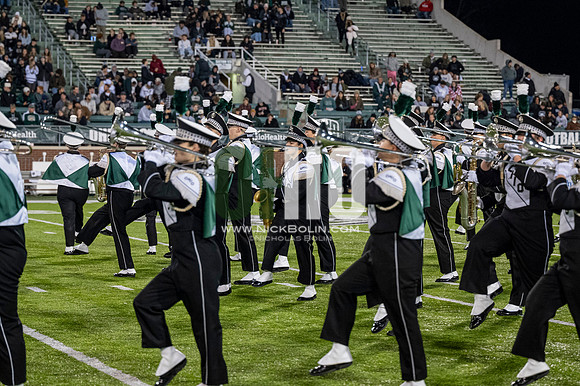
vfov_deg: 11.6
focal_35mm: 118
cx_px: 290
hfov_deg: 17.4
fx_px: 1900
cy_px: 193
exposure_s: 1/500
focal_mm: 79
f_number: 2.8
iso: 1000
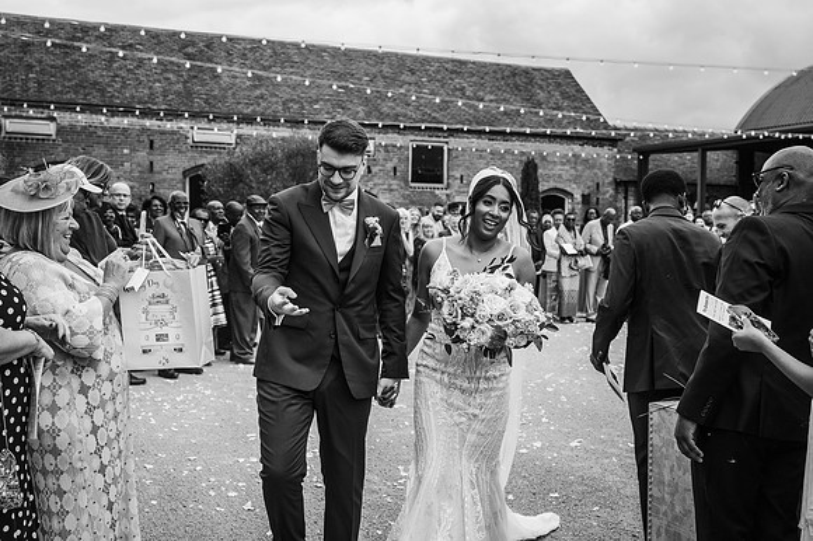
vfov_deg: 31.9
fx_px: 948
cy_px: 270
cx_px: 406
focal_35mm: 42
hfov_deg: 46.4
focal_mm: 42
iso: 220
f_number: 5
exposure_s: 1/1000
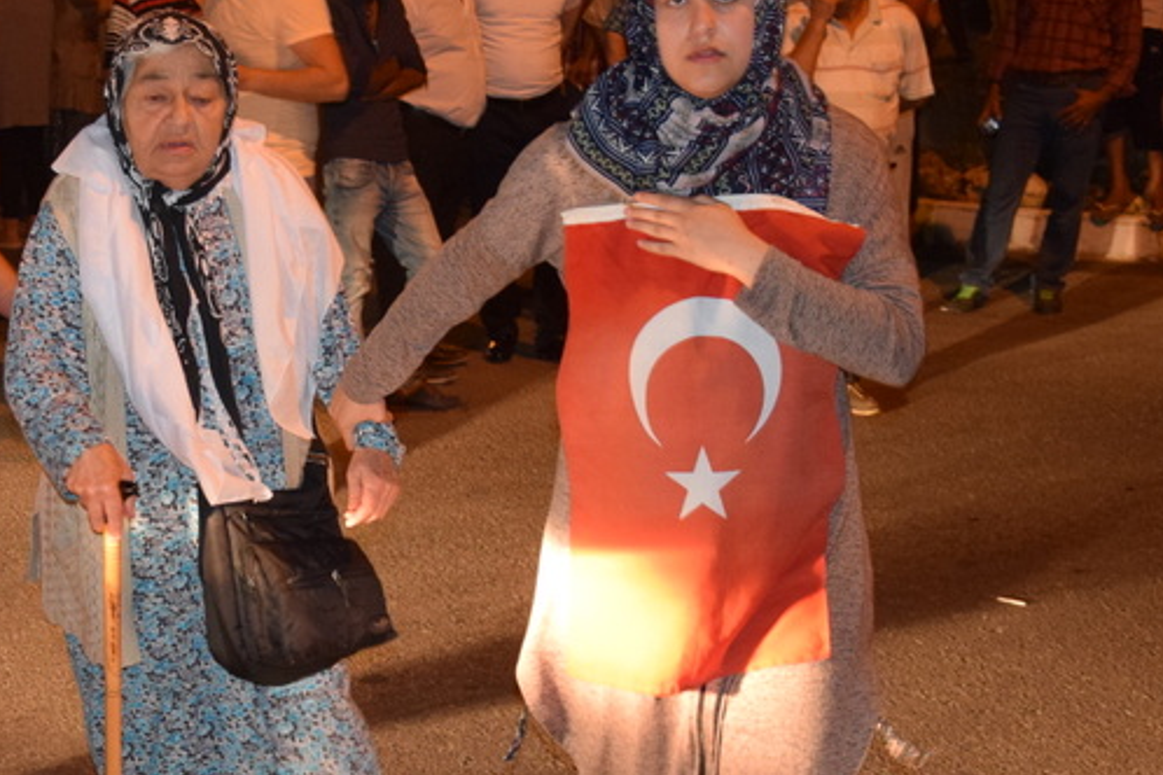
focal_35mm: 74
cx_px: 224
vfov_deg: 18.4
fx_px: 2390
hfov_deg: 26.8
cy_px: 377
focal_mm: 24
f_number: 3.8
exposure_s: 1/60
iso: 2200
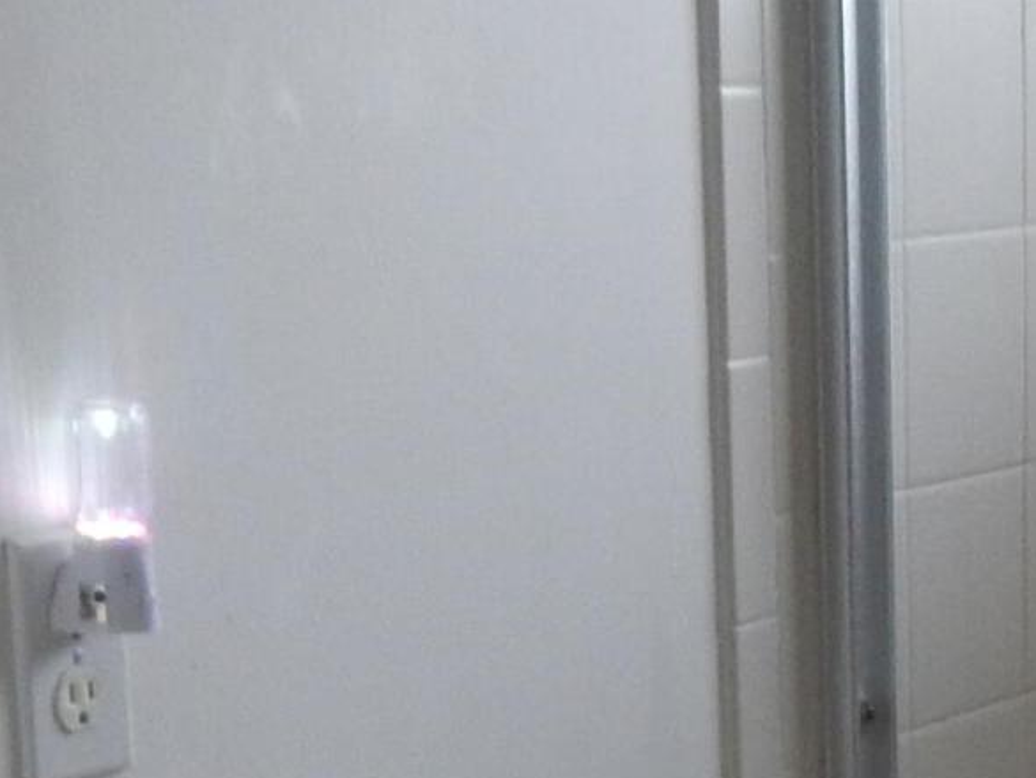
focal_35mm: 123
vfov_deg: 11.6
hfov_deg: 15.8
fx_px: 3682
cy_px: 1145
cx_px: 932
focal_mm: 4.5
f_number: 3.1
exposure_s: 1/30
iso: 220
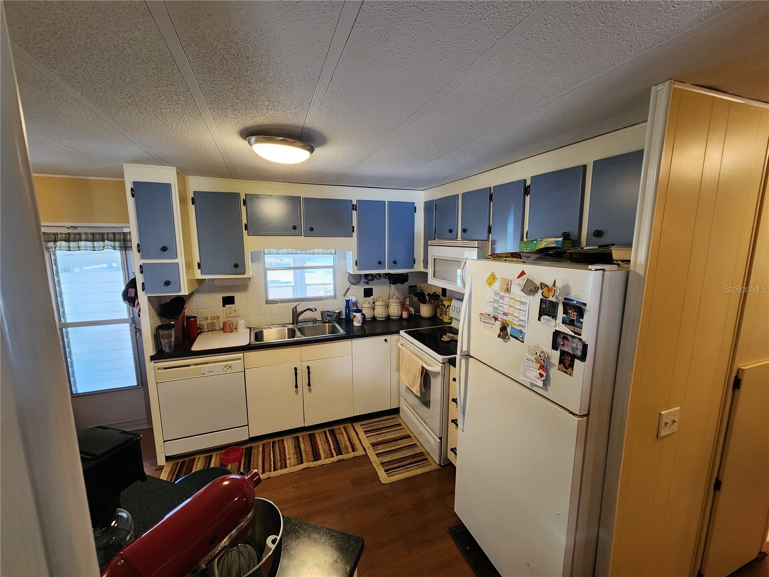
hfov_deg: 106.2
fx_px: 289
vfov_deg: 89.9
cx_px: 384
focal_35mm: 13
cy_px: 288
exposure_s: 1/60
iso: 250
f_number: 2.2
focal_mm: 2.2
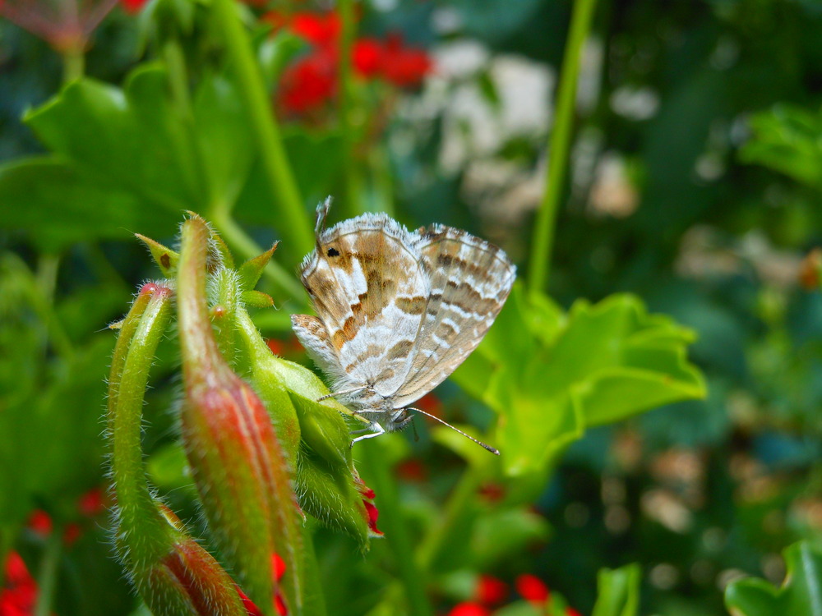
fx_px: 926
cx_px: 411
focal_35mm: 39
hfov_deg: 47.9
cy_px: 308
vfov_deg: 36.8
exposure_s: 1/200
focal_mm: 6.9
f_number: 4.3
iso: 80
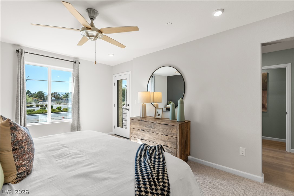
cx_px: 147
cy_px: 98
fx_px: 131
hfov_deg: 96.7
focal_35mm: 16
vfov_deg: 73.7
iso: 200
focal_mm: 16
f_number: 8
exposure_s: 1/13
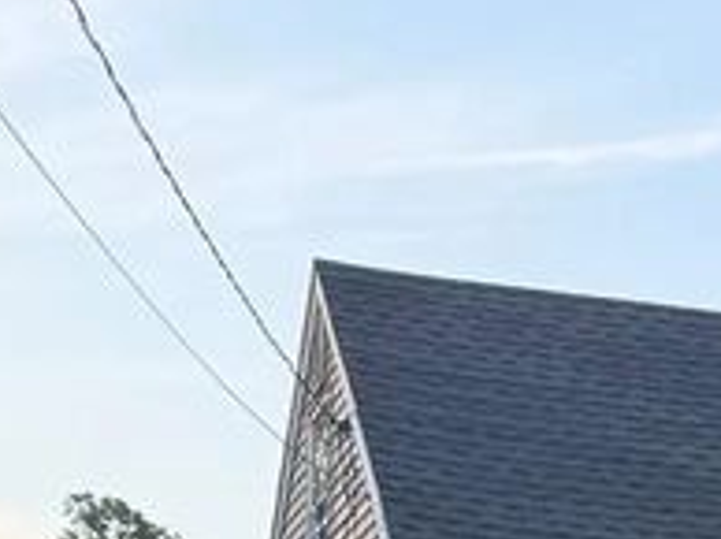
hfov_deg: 15.3
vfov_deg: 10.5
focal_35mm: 127
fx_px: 2642
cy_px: 1152
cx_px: 695
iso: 80
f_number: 1.78
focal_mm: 6.76
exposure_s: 1/253
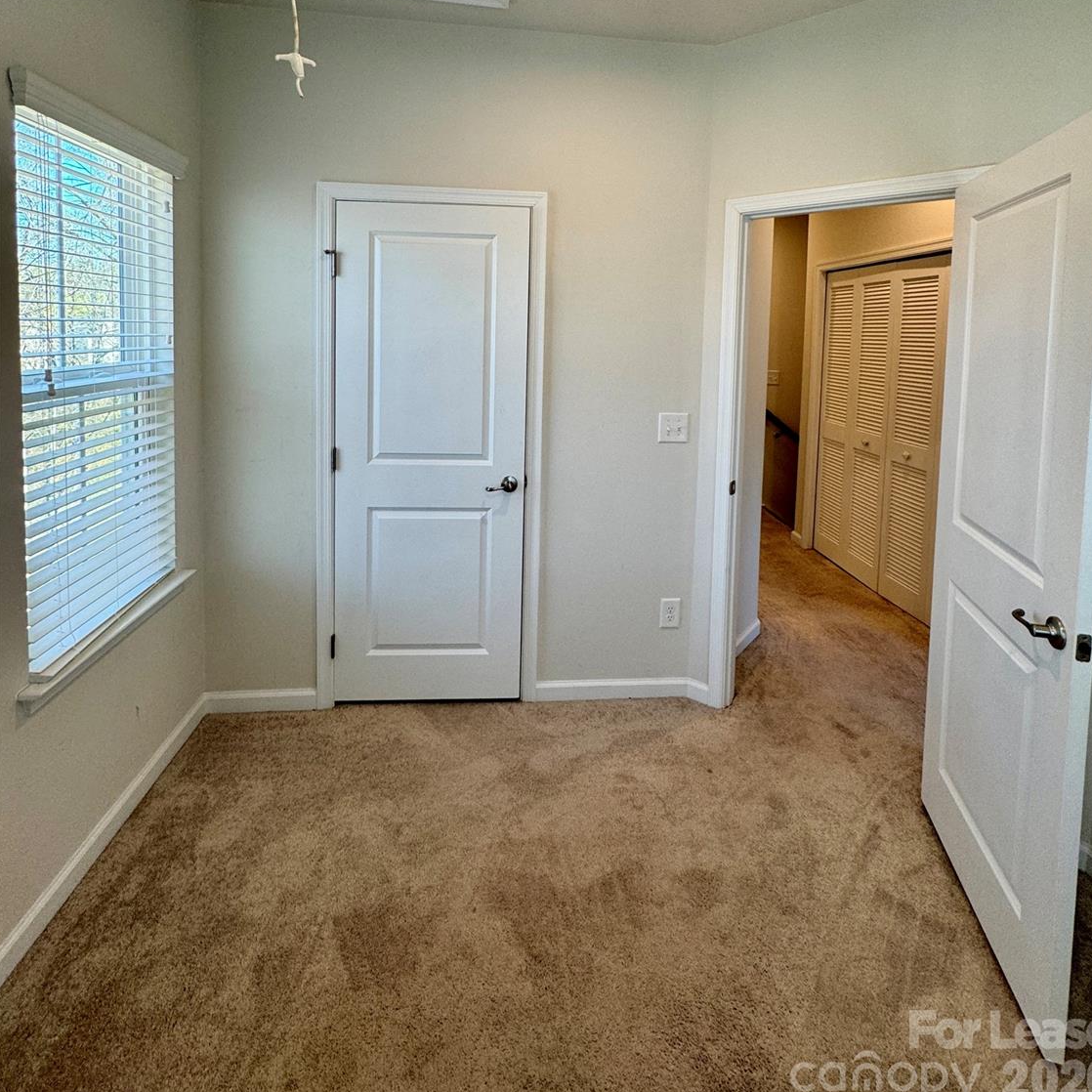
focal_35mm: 17
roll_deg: -1.4
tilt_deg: -4.5
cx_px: 558
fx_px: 607
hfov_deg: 84.0
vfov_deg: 81.3
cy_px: 368
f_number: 2.2
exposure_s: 1/120
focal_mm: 2.22
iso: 125
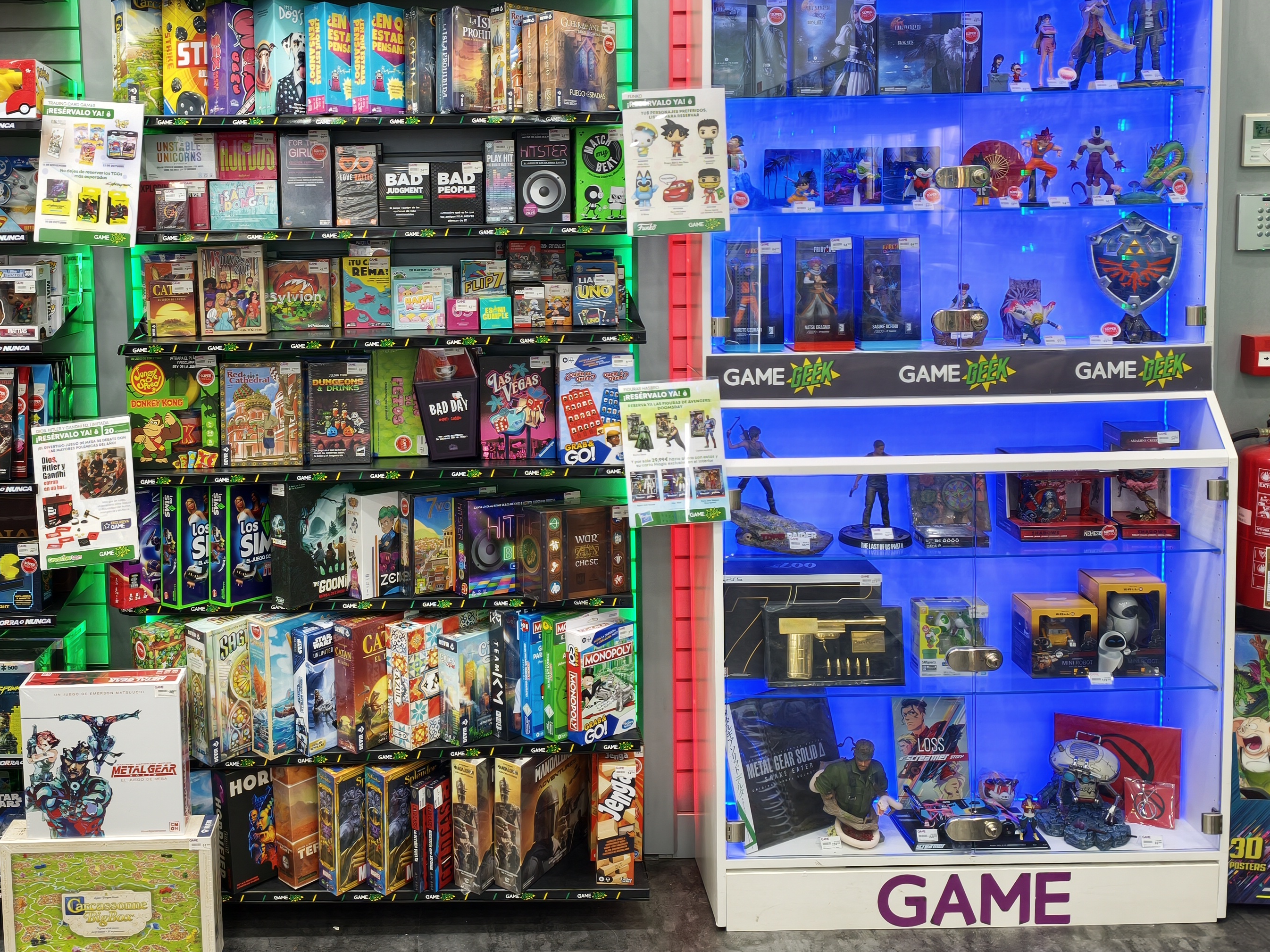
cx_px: 443
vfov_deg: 40.1
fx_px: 1284
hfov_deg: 51.8
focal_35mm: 35
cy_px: 303
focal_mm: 6.62
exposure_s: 1/100
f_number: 1.67
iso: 50
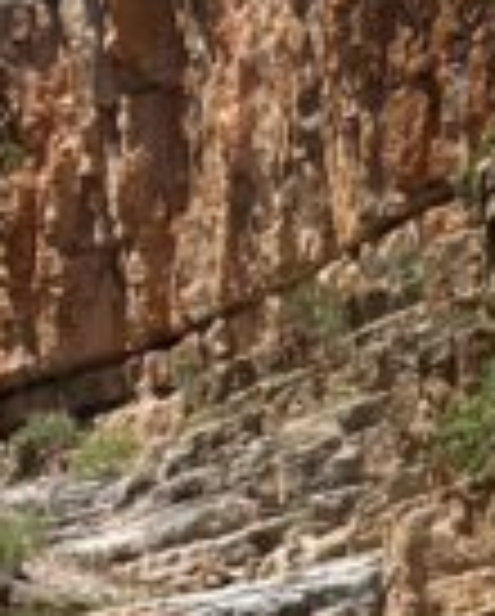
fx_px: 3453
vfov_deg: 9.7
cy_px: 1102
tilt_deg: -10.5
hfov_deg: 8.1
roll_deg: -3.1
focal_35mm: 189
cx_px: 554
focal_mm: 5.7
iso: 50
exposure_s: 1/2632
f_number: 1.5
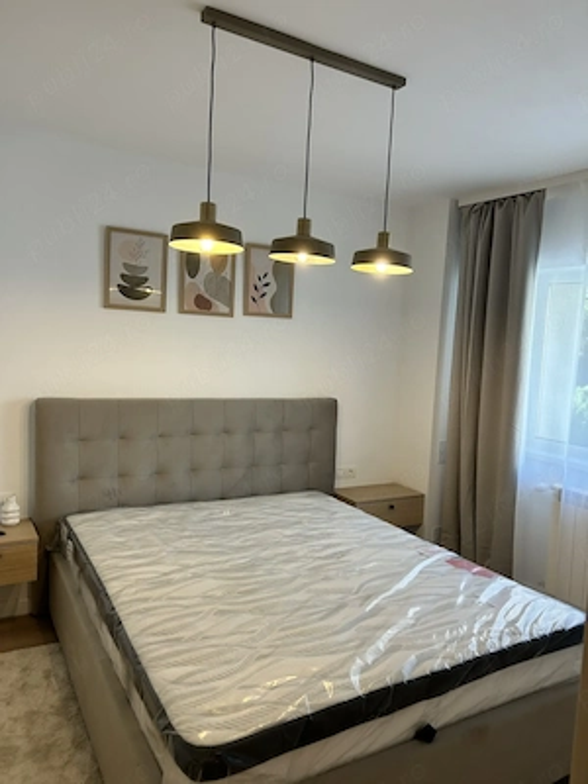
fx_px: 589
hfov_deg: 53.1
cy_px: 392
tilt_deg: -8.5
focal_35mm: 26
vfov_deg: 67.3
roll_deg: -3.3
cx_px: 294
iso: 32
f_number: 1.5
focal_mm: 5.7
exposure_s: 1/106
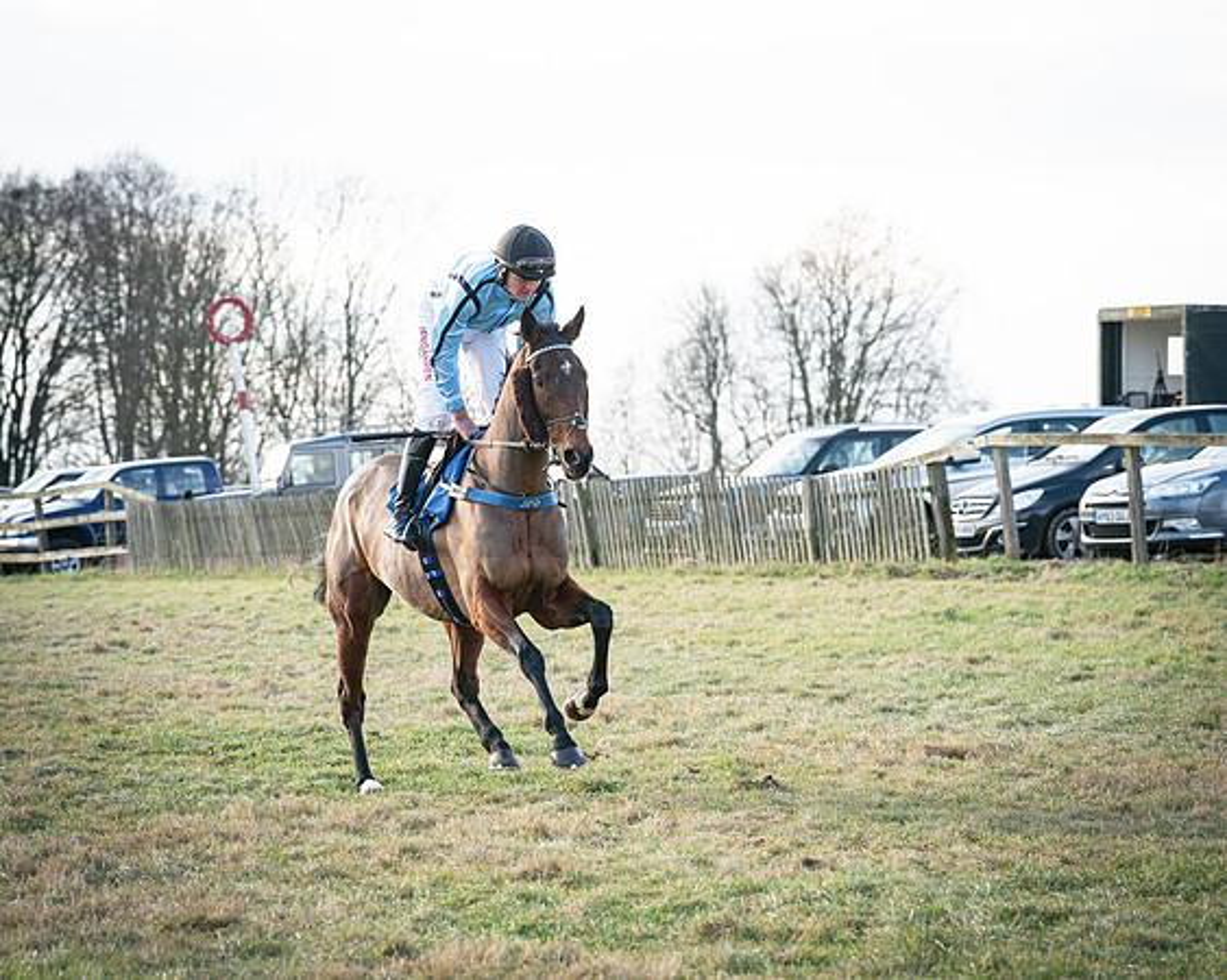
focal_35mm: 152
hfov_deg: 12.7
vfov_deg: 10.1
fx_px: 5522
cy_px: 490
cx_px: 588
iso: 400
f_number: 5
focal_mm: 135
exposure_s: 1/850
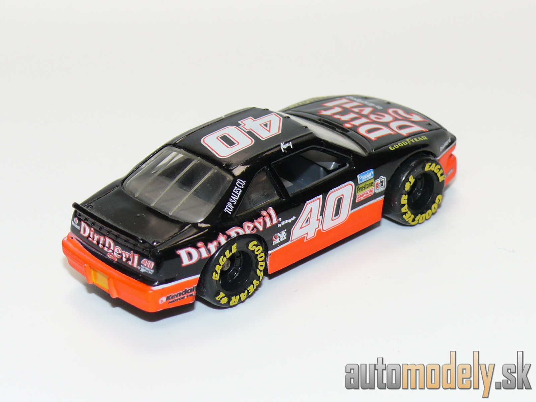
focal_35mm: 105
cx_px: 268
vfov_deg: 14.1
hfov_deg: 18.7
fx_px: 1626
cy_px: 201
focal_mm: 13.7
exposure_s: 1/30
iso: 100
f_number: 4
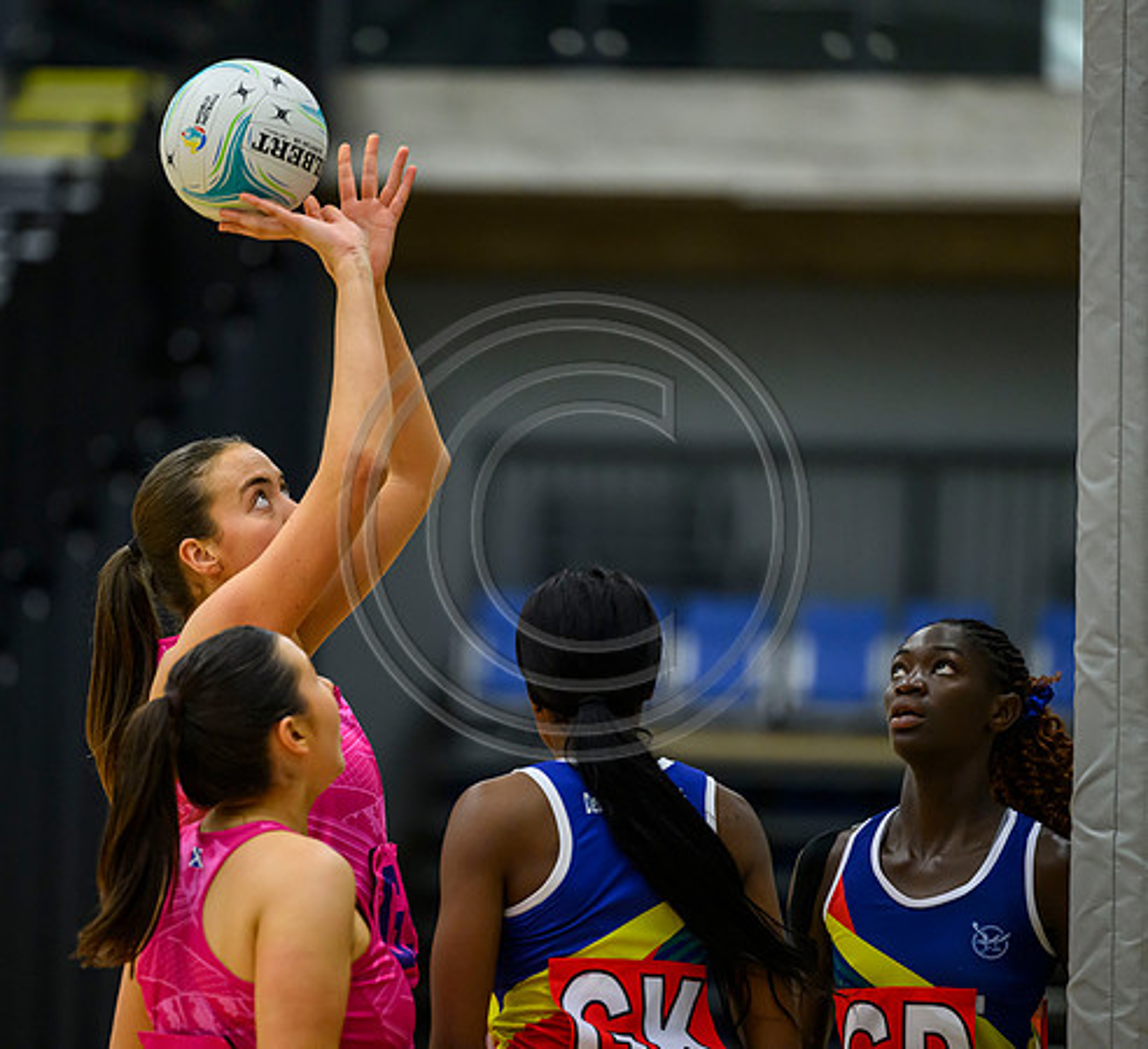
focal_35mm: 243
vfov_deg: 6.9
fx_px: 8744
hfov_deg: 7.5
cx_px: 437
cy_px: 524
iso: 4000
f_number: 2.8
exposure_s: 1/1000
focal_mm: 200
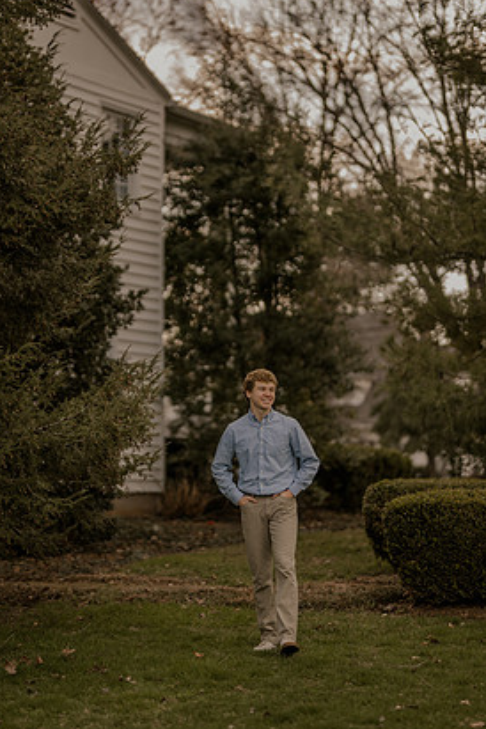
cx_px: 229
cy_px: 332
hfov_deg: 14.7
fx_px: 1883
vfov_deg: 21.9
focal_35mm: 93
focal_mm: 85
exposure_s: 1/800
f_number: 1.4
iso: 100
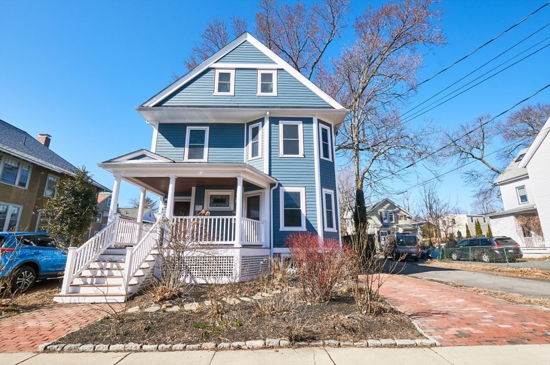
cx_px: 275
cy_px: 182
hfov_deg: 100.5
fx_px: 229
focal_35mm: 15
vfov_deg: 77.2
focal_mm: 10
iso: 200
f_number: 8
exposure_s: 1/500
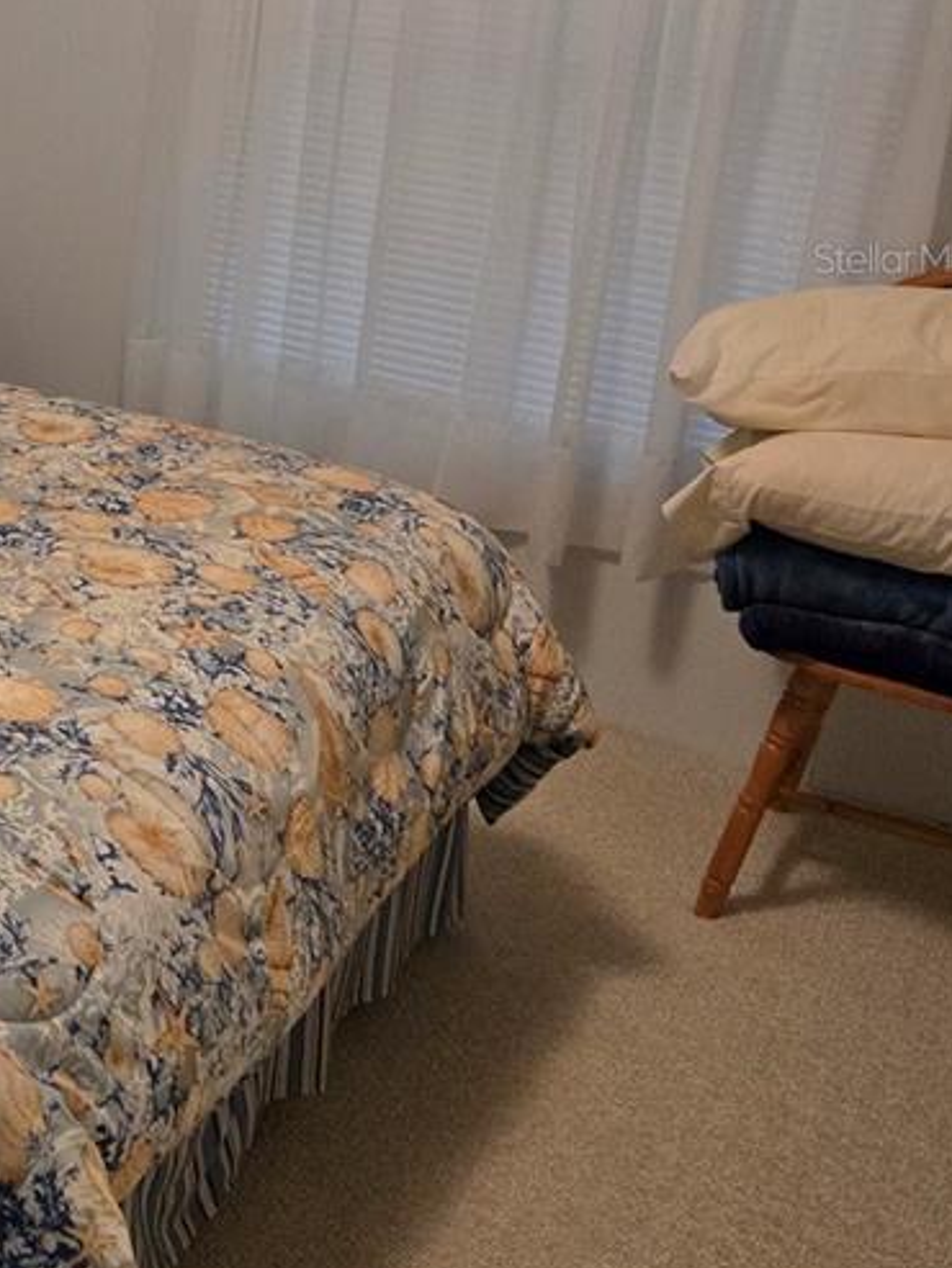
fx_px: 2053
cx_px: -162
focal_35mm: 56
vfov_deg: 33.4
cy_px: 257
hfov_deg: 24.0
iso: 320
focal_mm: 5.4
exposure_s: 1/120
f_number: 1.8
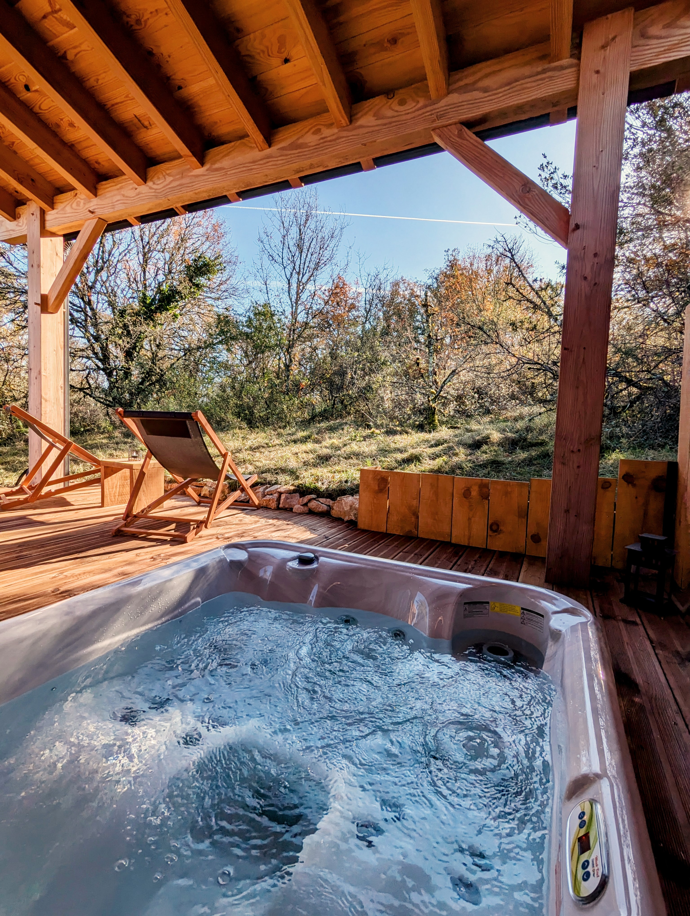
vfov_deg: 94.4
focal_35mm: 16
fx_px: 424
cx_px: 345
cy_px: 458
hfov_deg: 78.2
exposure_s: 1/1285
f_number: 2.2
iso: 48
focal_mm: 2.35
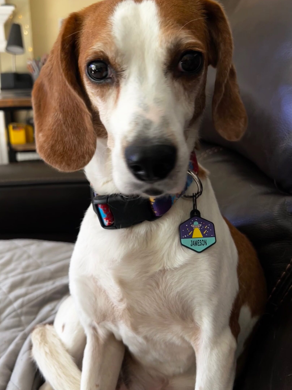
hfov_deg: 45.3
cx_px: 124
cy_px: 178
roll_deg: +0.7
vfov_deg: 58.3
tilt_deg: -15.7
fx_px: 349
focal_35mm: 31
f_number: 1.5
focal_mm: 5.7
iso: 200
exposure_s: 1/60
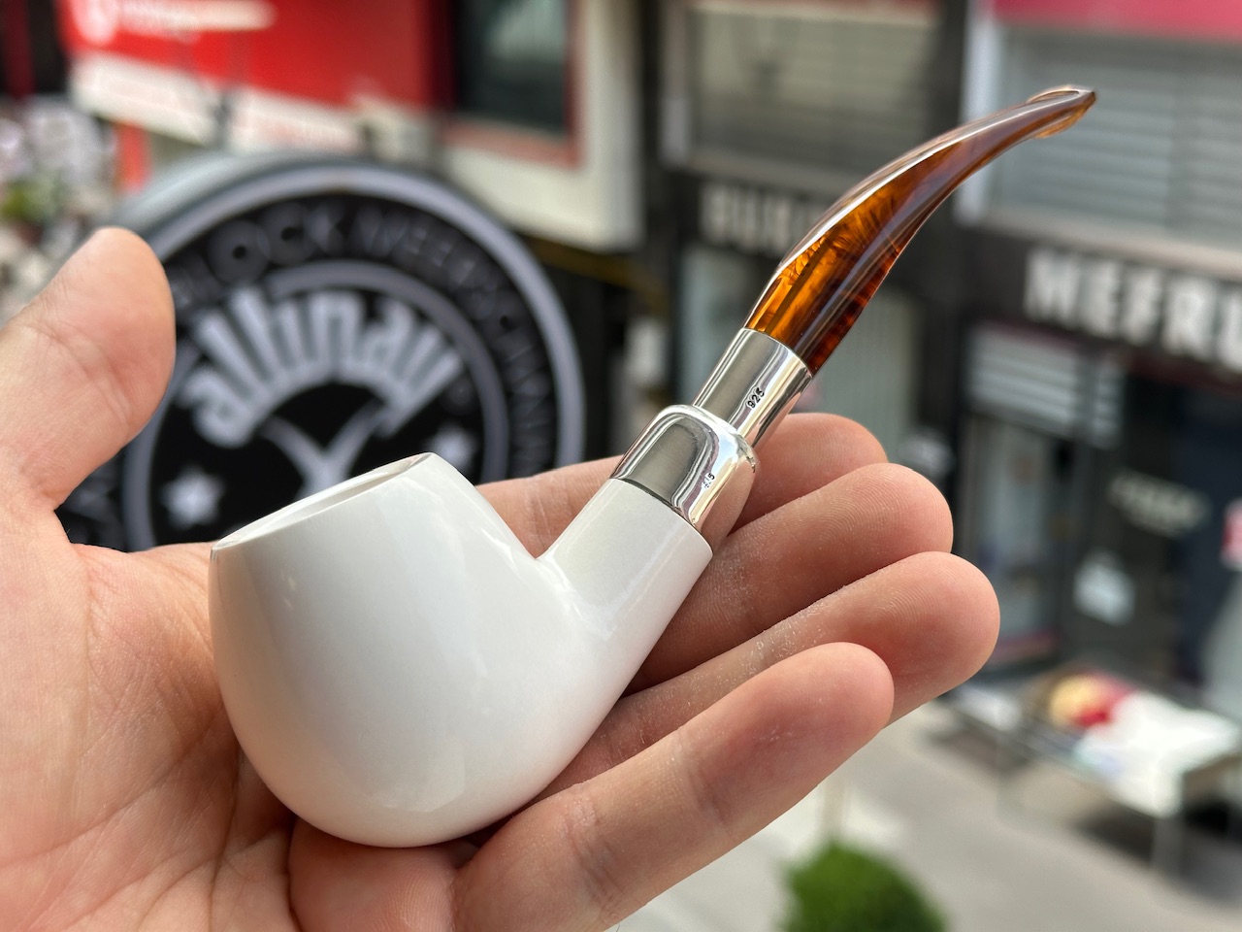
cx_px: 621
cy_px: 466
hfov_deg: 39.7
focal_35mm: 48
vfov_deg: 30.3
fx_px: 1722
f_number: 1.78
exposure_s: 1/651
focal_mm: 6.86
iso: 64
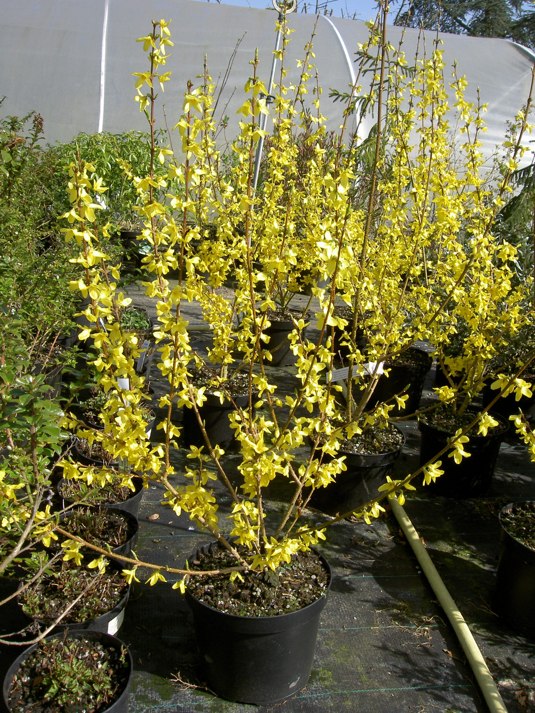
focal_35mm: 34
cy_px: 356
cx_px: 268
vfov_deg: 54.0
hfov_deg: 41.8
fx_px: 701
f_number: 4.7
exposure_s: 1/320
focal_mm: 5.6
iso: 50
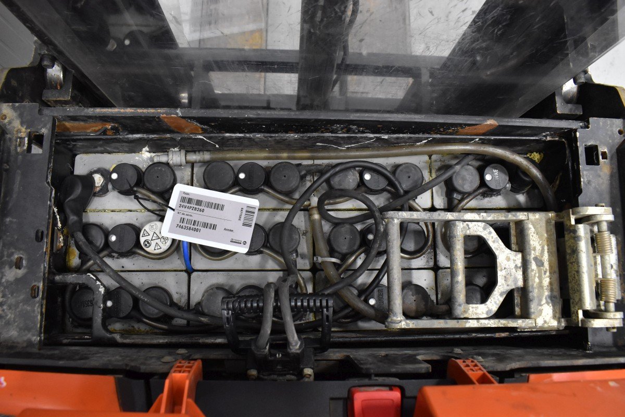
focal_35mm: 27
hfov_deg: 67.4
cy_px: 208
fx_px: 469
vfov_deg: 47.9
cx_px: 312
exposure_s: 1/40
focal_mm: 18
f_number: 5
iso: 1600
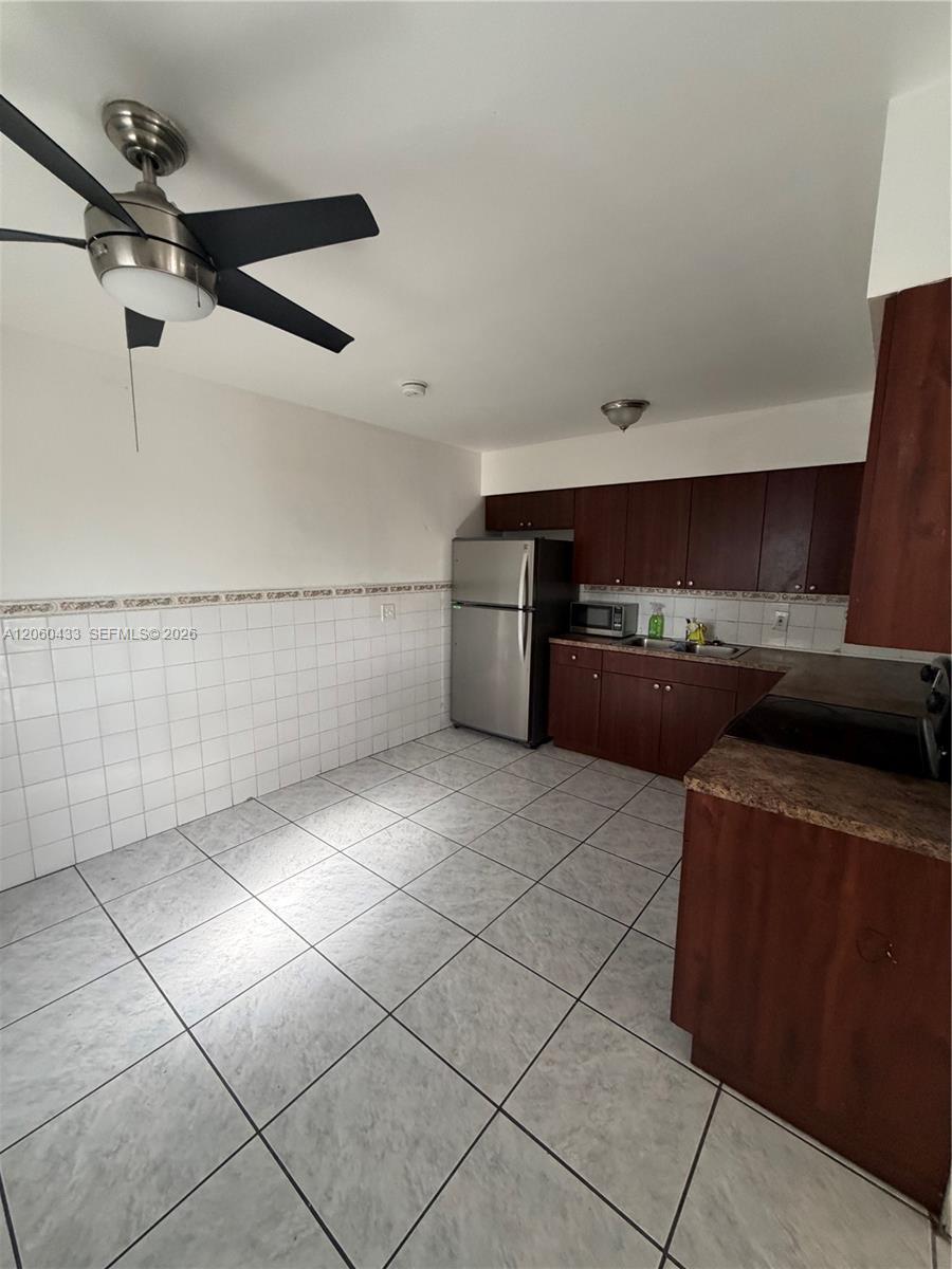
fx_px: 513
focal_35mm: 14
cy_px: 634
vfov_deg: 102.1
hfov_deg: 85.7
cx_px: 476
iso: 320
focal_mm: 2.22
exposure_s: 1/67
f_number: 2.2
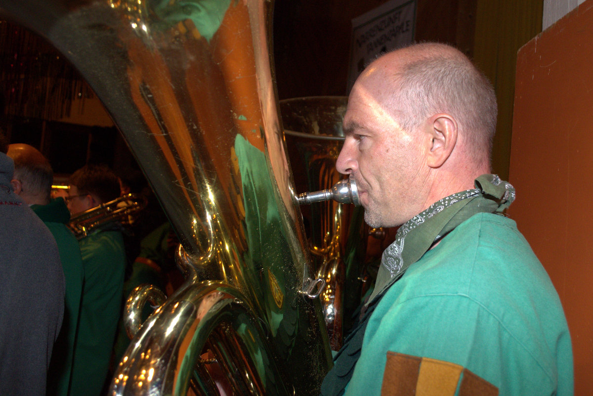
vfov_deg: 43.6
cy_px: 198
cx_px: 296
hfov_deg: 61.9
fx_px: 494
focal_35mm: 30
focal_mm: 20
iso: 3200
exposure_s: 1/60
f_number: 4
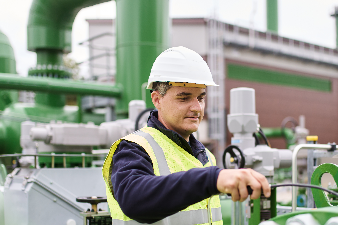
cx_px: 210
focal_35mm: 56
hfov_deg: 35.5
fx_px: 526
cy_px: 172
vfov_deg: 23.9
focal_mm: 35
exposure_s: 1/1250
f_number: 1.4
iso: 80
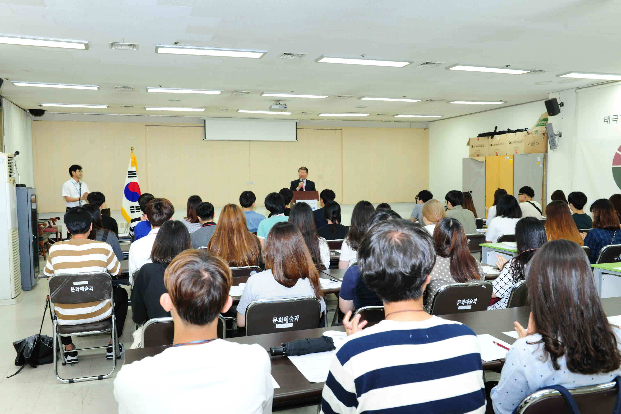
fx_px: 552
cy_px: 207
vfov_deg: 41.1
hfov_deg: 58.7
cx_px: 310
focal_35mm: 32
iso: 1250
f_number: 7.1
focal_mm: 32
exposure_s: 1/60
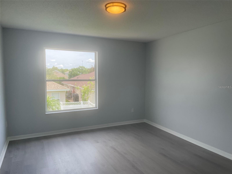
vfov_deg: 53.1
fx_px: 174
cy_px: 87
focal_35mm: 26
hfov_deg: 67.3
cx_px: 116
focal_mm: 4.2
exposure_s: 1/561
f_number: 1.6
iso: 32
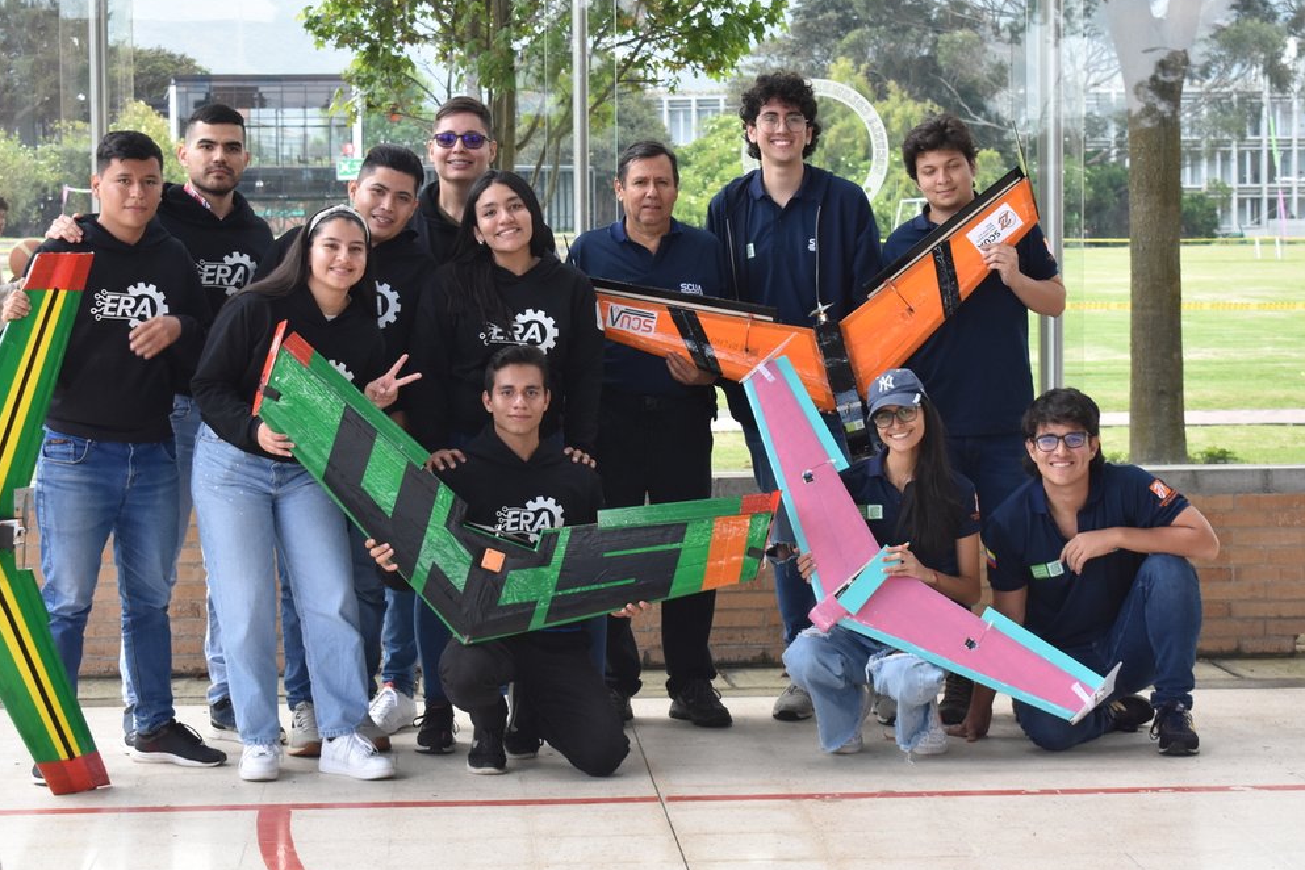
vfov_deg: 15.7
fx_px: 3154
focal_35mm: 87
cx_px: 654
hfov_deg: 23.4
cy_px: 359
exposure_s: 1/200
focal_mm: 48
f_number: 7.1
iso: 800
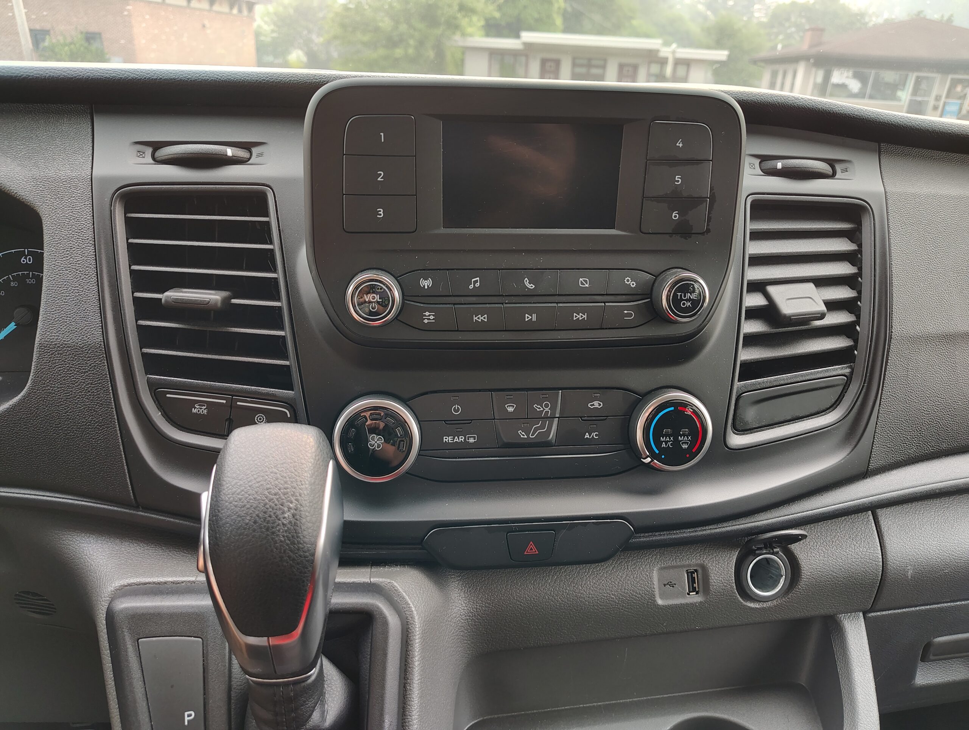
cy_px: 365
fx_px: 673
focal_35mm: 24
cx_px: 484
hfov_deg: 71.5
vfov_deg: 56.9
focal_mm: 5.56
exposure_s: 1/120
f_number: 1.8
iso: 297
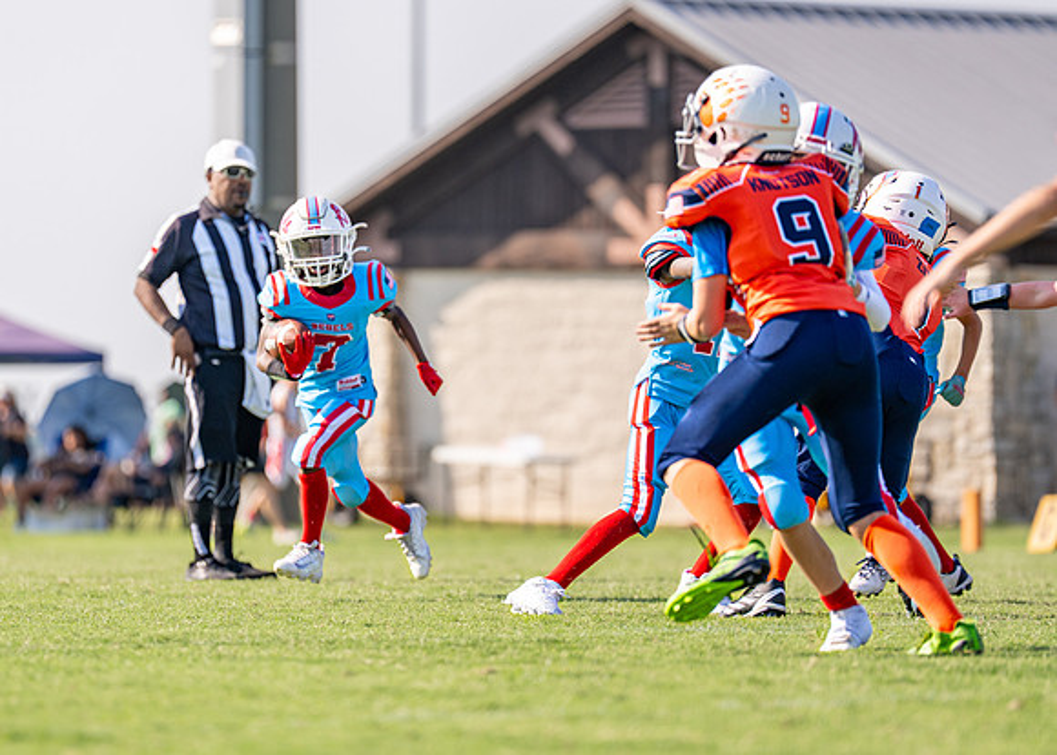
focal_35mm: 320
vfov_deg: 4.5
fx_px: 9594
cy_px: 427
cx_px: 489
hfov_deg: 6.3
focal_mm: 200
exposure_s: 1/2500
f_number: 2.8
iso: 160
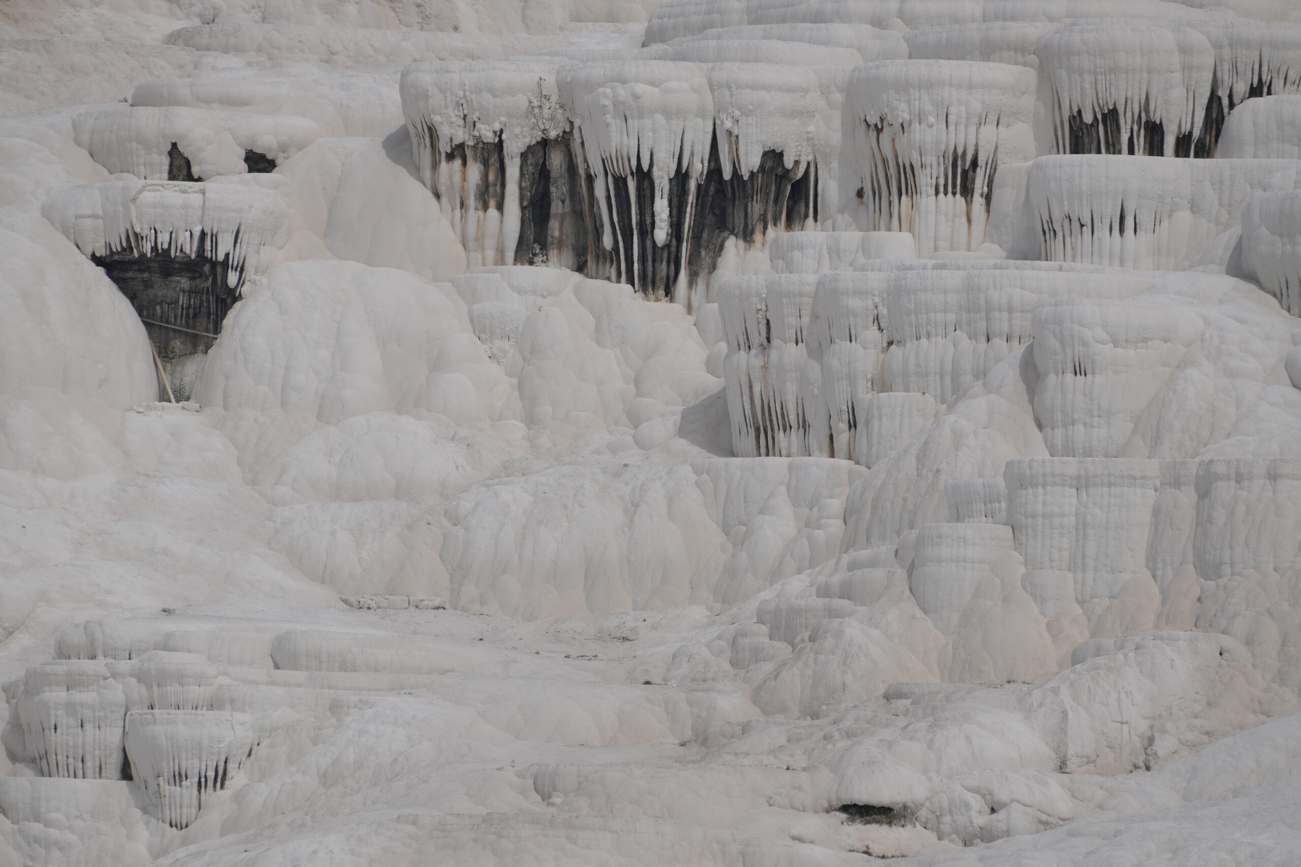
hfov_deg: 3.9
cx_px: 650
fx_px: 18973
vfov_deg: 2.6
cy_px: 434
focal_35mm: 525
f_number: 9
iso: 100
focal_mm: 350
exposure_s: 1/1000
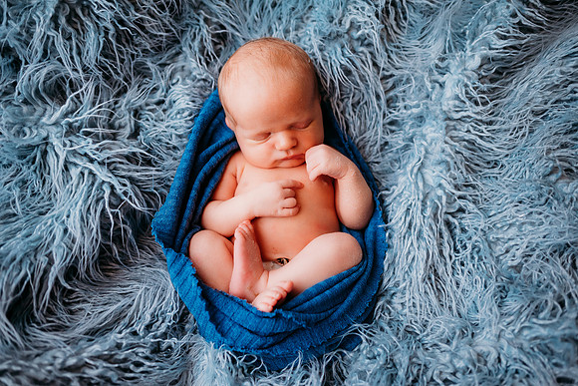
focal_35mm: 24
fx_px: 385
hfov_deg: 73.7
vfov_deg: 53.2
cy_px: 193
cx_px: 289
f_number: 2.5
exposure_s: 1/160
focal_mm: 24
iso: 100
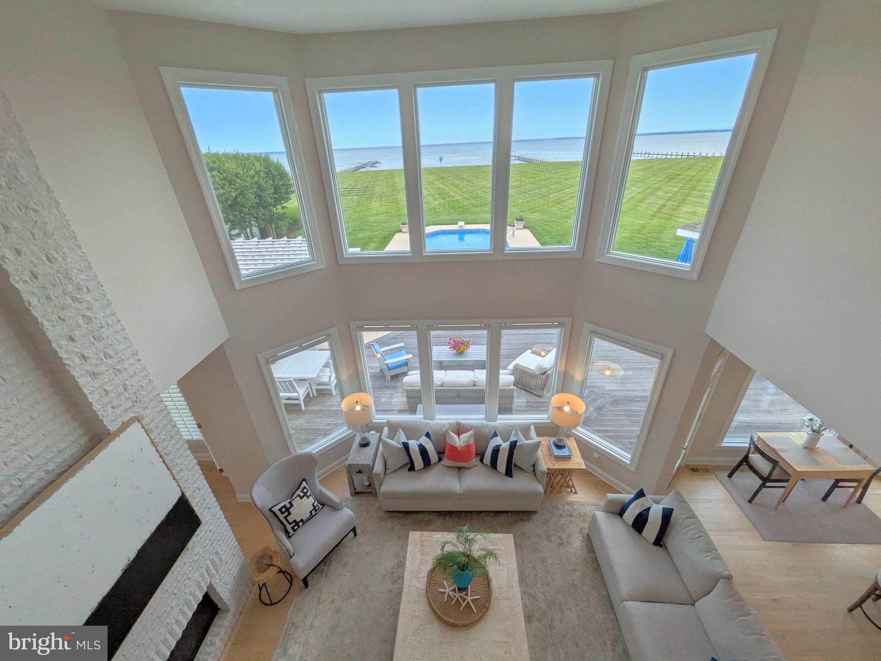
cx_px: 440
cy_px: 330
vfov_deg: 85.7
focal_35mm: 14
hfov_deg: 102.1
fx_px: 356
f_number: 2.2
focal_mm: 1.85
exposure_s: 1/822
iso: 47
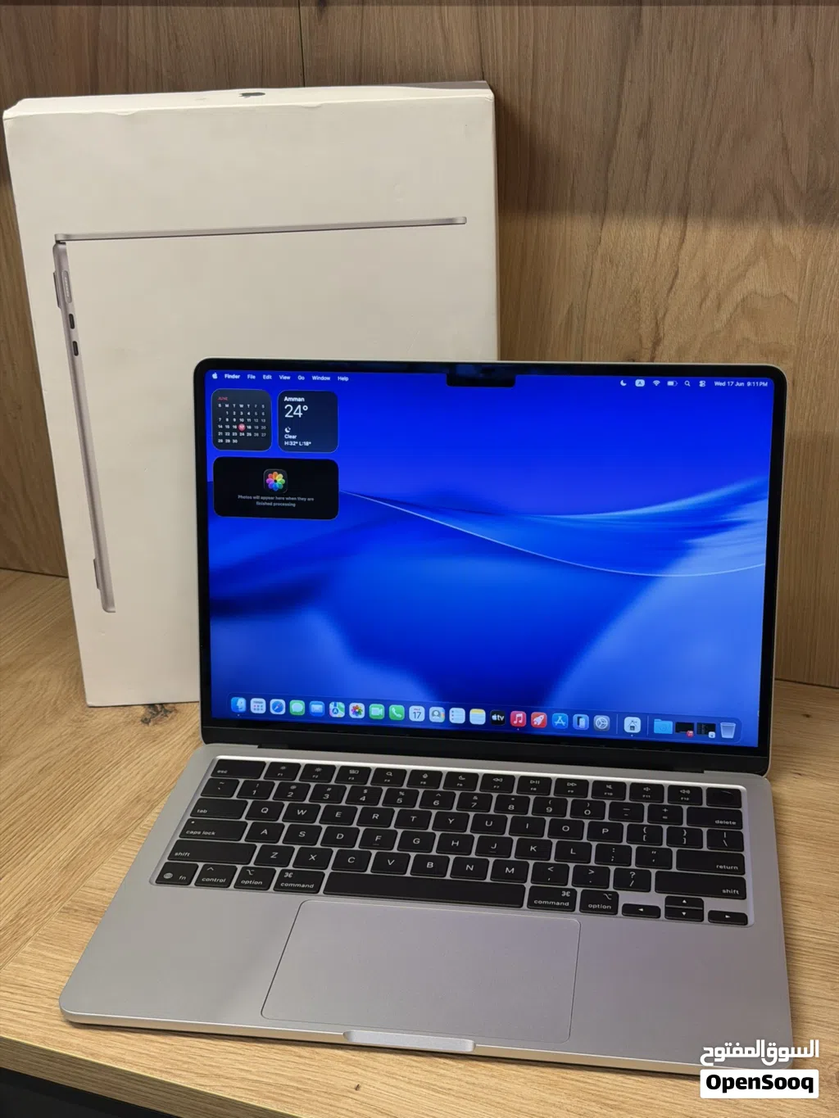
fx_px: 1551
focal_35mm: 48
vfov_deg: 39.7
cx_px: 420
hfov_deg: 30.3
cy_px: 559
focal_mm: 6.76
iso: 100
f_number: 1.78
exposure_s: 1/50
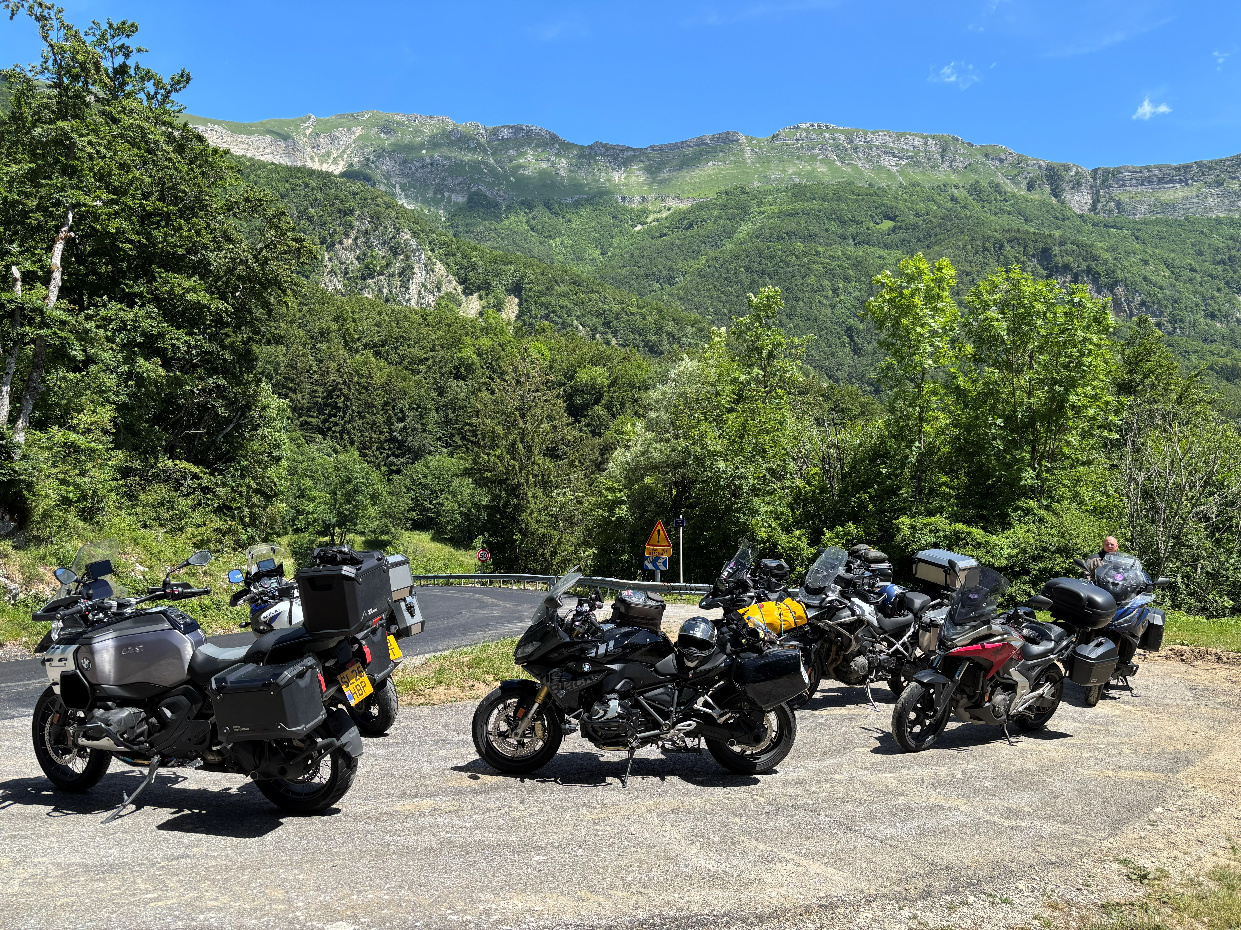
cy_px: 465
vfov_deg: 53.1
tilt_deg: +3.2
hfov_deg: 67.3
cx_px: 620
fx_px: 932
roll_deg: +0.2
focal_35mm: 26
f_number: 1.6
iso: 50
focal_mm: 5.96
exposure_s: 1/1522
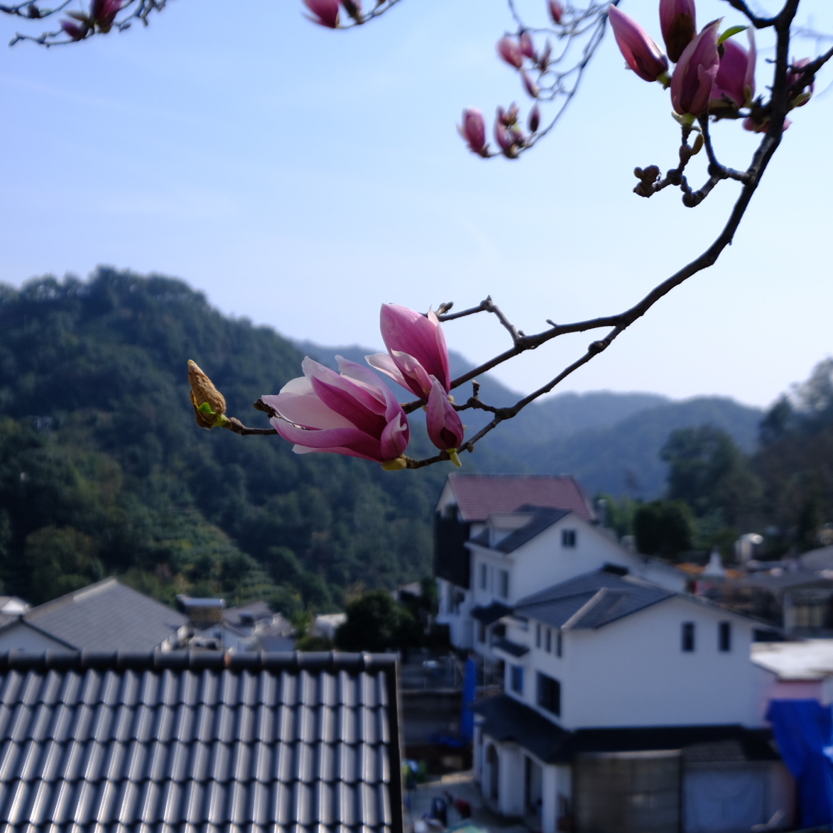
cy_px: 416
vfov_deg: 36.8
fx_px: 1252
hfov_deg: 36.8
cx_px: 371
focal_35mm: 46
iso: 200
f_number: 4.5
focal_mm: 24
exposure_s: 1/1500
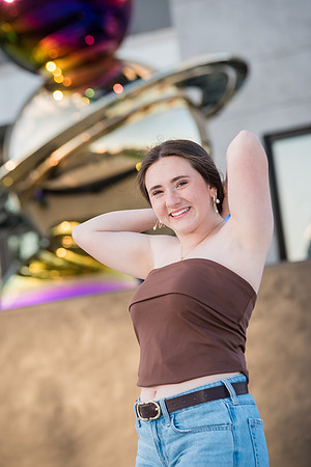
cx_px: 156
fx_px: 1814
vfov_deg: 14.7
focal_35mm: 140
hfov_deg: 9.8
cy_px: 234
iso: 1000
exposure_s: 1/800
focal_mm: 140
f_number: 5
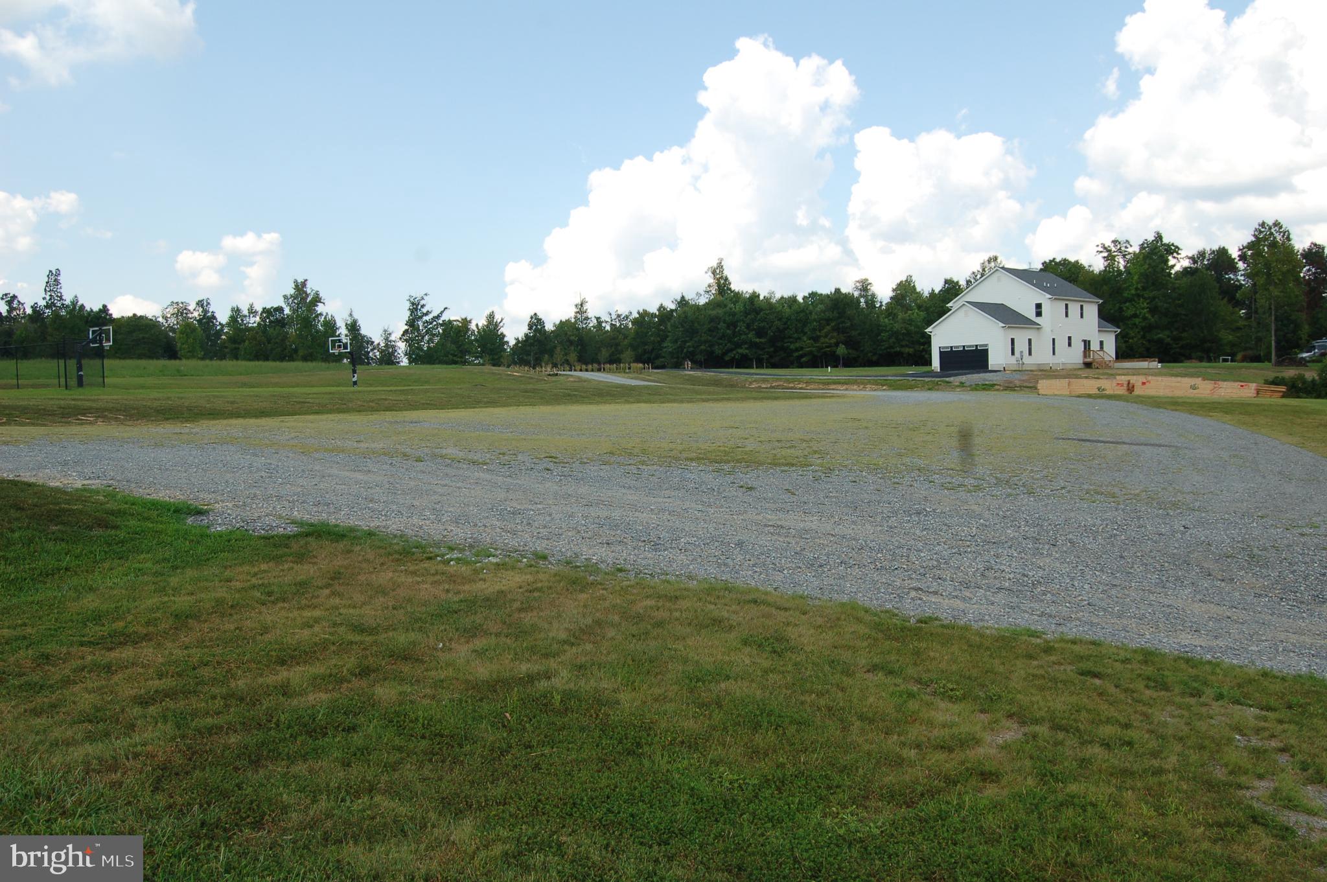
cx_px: 664
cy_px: 441
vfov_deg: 43.5
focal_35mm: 30
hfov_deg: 62.0
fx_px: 1105
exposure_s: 1/250
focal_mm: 20
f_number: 8
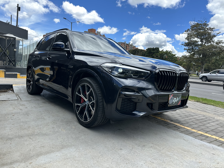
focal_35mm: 25
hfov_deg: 69.4
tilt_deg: -5.0
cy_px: 83
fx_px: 162
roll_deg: -4.2
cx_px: 108
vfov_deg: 54.9
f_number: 1.78
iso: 80
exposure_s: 1/1183
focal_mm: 6.86
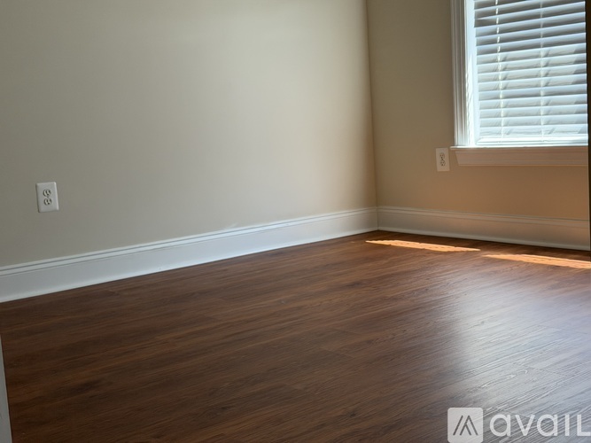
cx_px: 296
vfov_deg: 30.3
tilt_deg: -6.3
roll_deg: +4.0
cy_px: 222
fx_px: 819
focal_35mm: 48
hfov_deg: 39.7
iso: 200
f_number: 1.78
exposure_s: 1/138
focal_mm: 6.76
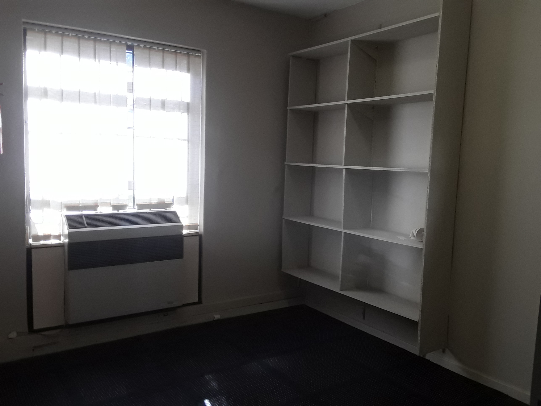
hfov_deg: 60.0
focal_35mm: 30
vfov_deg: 46.8
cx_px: 270
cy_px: 203
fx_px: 469
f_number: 1.9
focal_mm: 2.2
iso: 50
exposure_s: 1/100
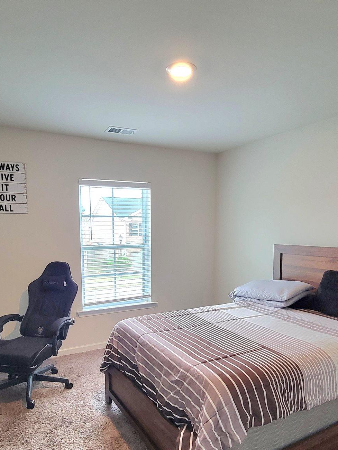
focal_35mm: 23
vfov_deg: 72.9
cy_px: 277
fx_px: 299
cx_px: 157
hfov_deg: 58.8
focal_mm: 2.2
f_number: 2.2
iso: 250
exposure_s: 1/60.2
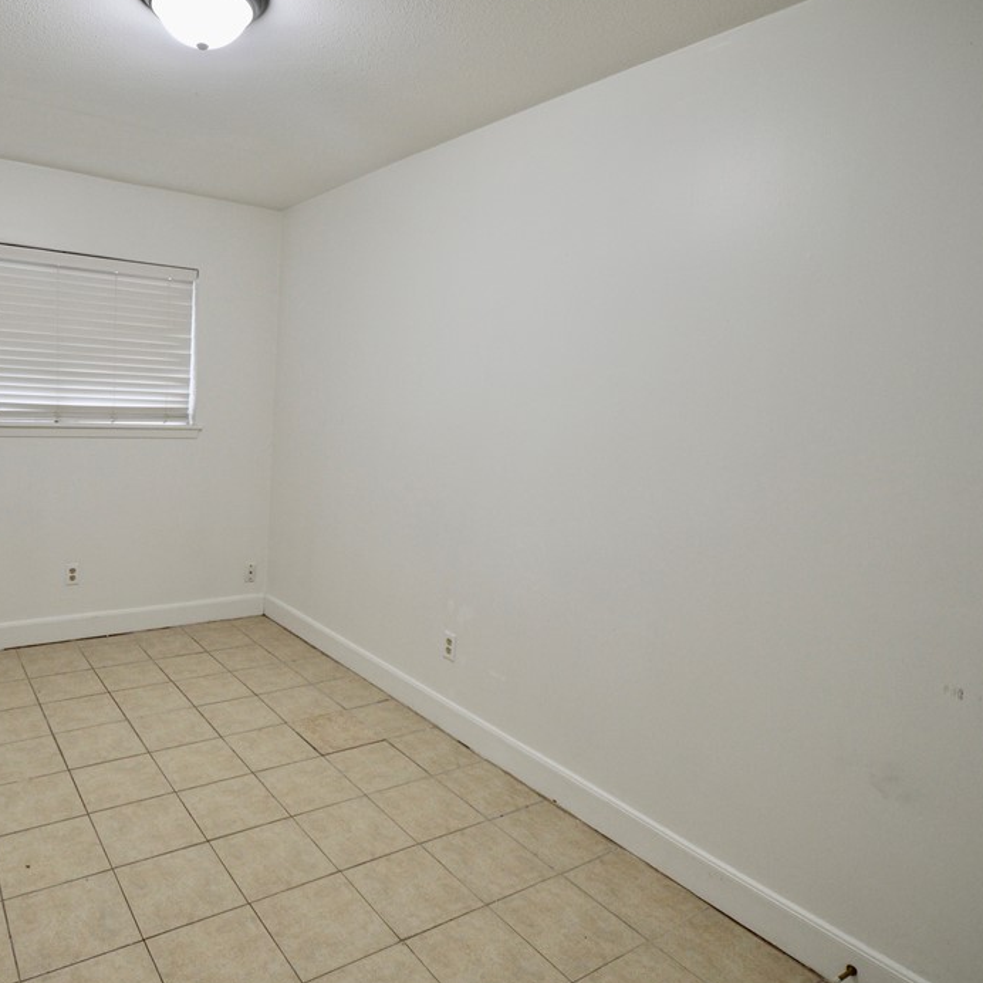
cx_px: 299
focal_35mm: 20
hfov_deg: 71.7
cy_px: 492
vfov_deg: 74.8
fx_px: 643
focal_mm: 10
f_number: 4.5
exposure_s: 1/80
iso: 400
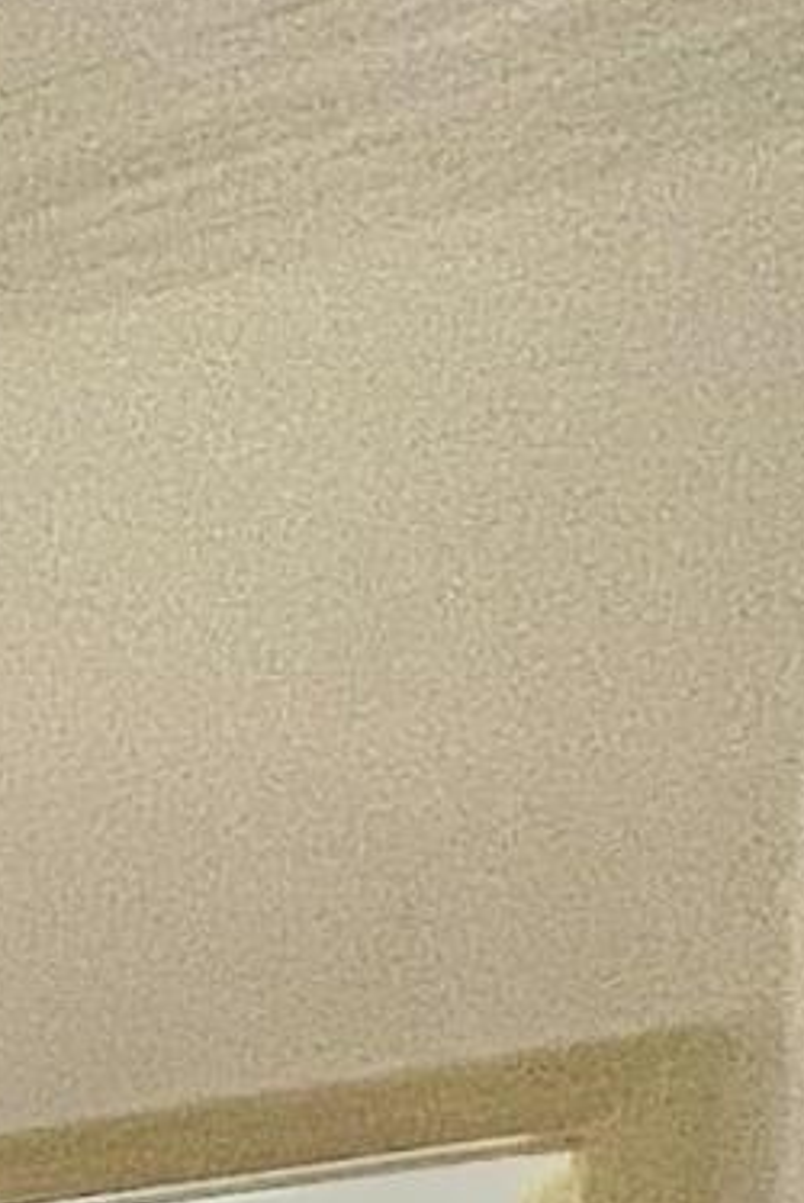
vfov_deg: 14.9
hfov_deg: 6.4
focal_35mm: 104
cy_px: 2605
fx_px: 3477
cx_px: -3187
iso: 100
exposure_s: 1/120
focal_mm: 1.57
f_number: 1.8
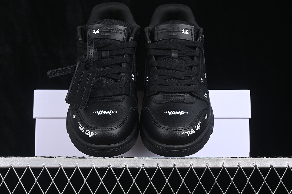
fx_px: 608
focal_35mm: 75
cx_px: 146
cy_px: 97
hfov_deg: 27.0
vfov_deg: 18.2
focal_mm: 50
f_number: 6.3
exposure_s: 1/60
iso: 160
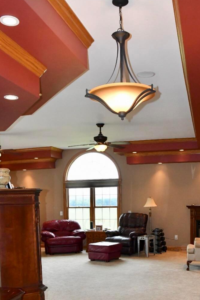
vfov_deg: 48.8
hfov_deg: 35.0
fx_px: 317
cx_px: 114
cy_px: 224
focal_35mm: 38
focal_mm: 16
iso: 3200
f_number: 8
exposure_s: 1/250
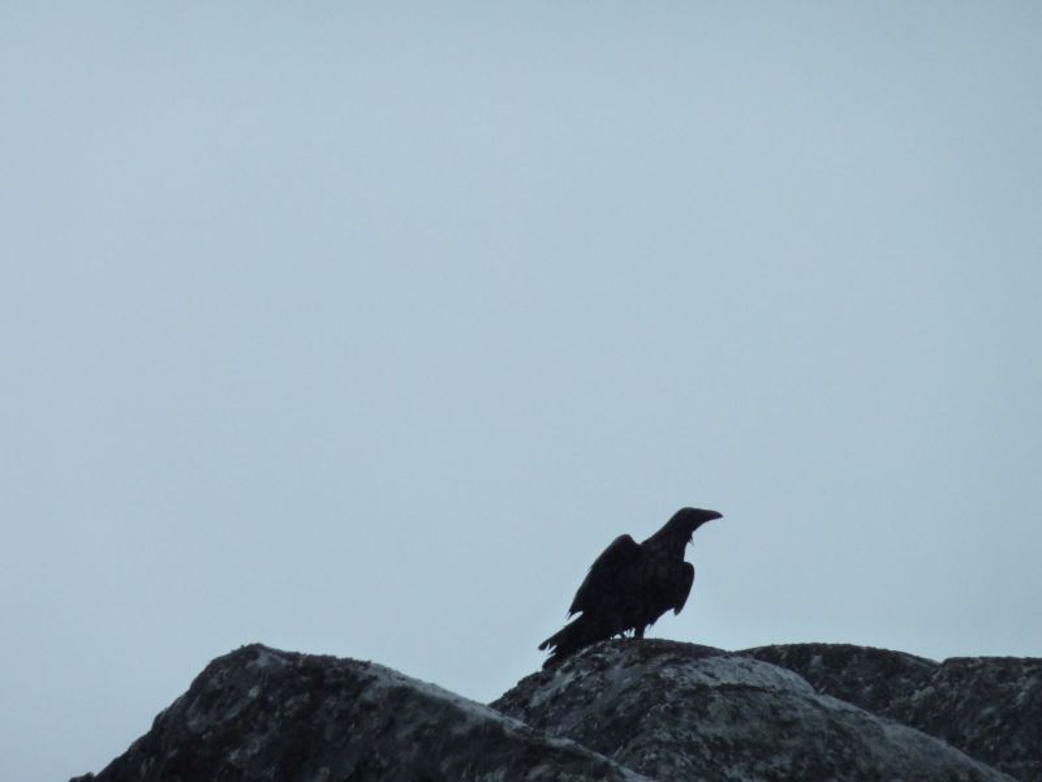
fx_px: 9031
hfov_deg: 6.6
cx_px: 521
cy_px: 391
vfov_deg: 5.0
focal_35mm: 300
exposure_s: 1/1000
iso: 250
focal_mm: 49.2
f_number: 4.9
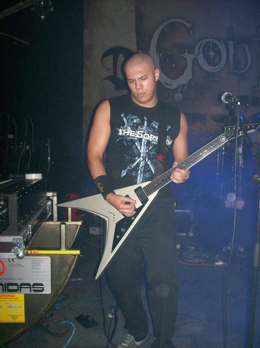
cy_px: 174
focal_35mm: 36
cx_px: 130
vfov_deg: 51.4
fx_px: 361
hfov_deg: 39.6
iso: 140
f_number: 2.7
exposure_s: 1/64
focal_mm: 6
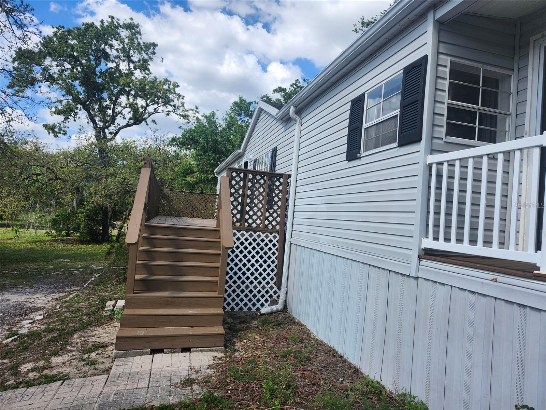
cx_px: 273
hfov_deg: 73.9
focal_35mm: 23
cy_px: 205
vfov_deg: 58.9
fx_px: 363
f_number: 1.8
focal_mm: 5.54
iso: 25
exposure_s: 1/1429
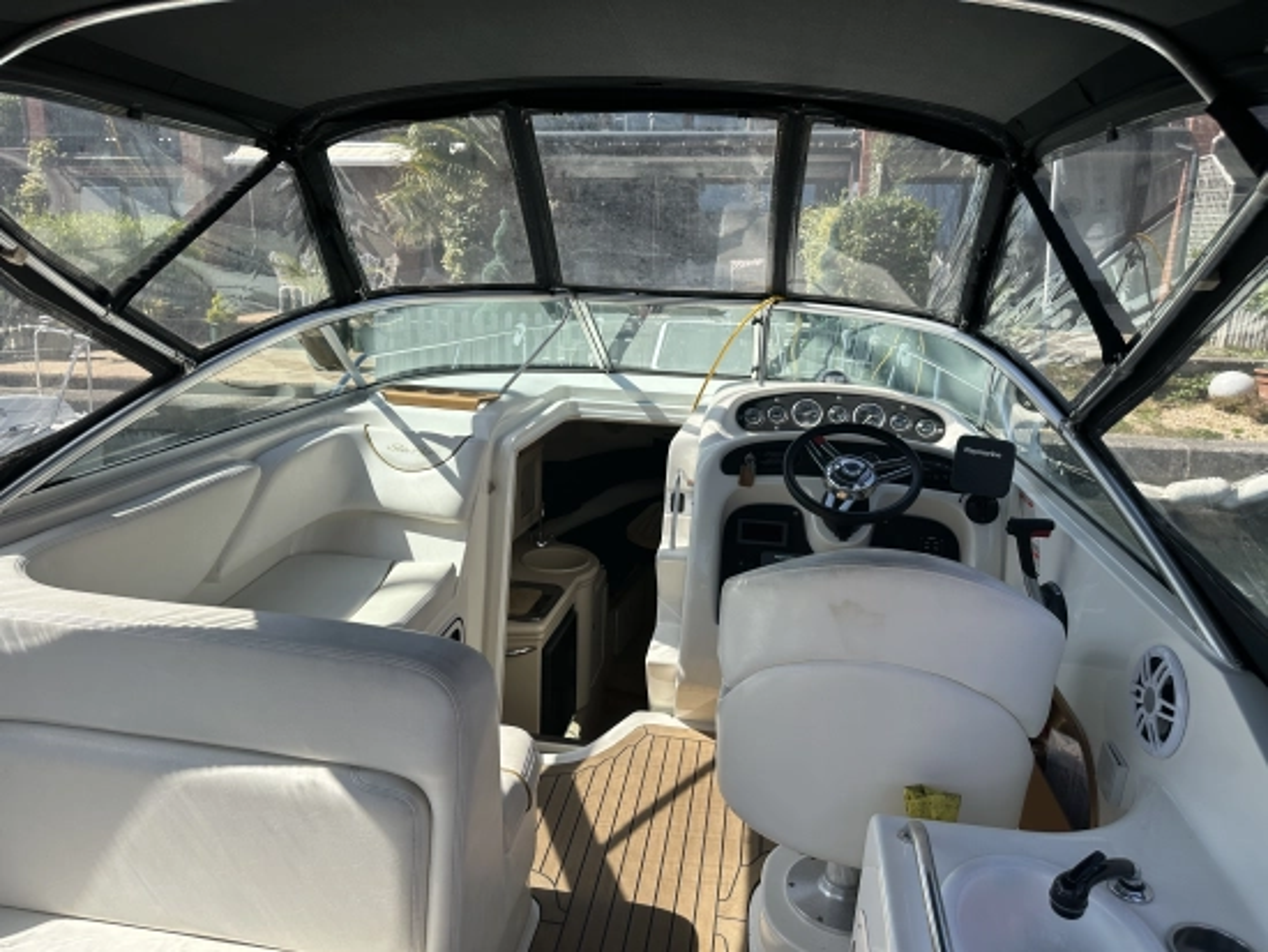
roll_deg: -1.2
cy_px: 476
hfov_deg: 71.6
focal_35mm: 24
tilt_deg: -12.3
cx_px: 634
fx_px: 880
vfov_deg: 56.9
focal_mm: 6.86
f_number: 1.78
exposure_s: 1/3155
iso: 80
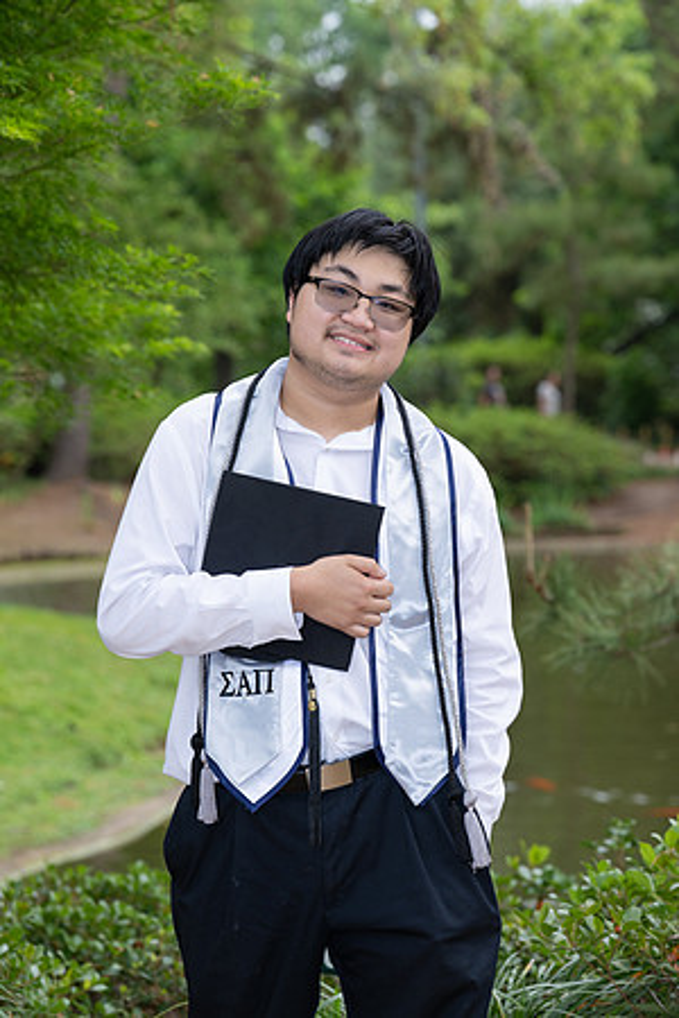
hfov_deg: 11.4
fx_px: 3395
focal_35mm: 120
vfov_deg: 17.1
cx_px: 340
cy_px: 509
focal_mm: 120
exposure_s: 1/200
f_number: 5.6
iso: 200
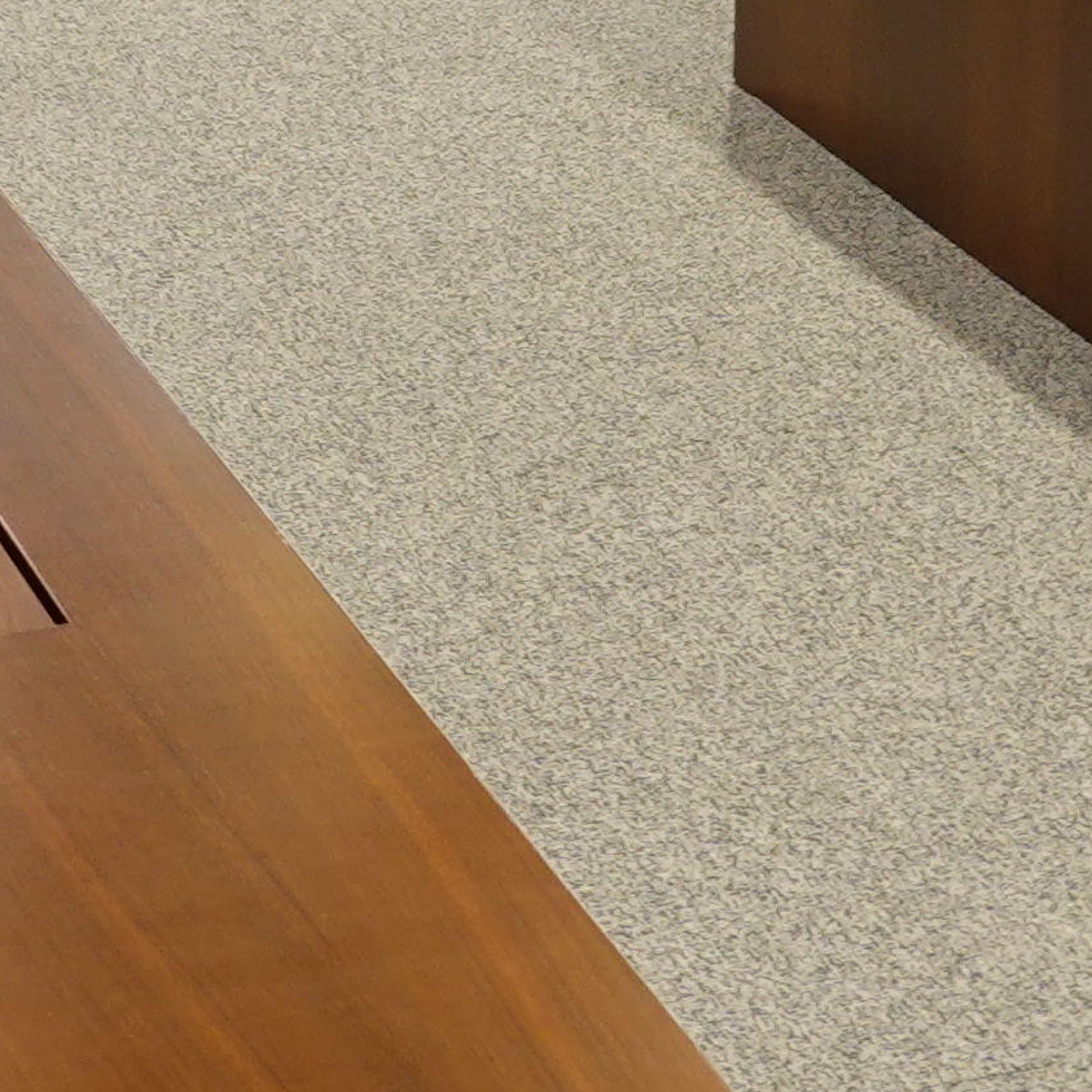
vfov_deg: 11.1
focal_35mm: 149
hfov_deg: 11.7
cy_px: -685
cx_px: 504
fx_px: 5318
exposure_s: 1/30
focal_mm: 9.96
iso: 200
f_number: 3.2
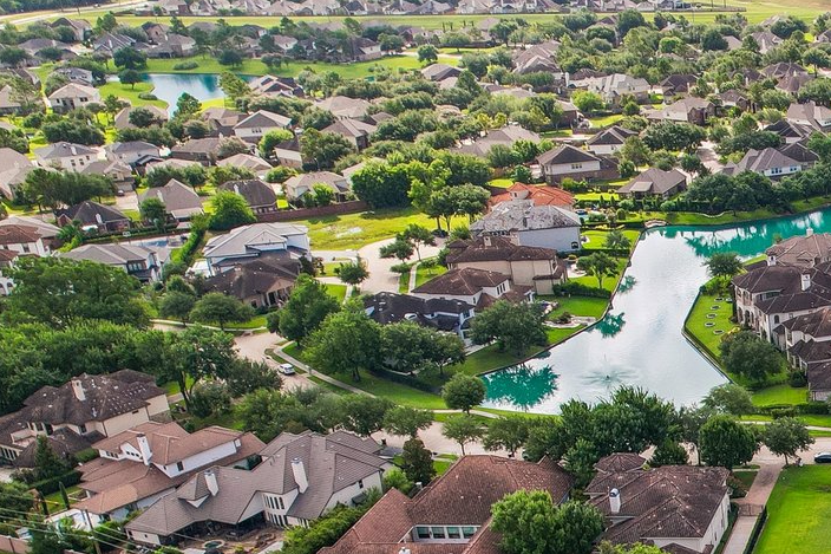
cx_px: 1054
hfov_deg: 26.9
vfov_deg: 20.3
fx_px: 1477
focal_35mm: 64
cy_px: 610
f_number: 2.8
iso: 130
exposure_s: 1/80
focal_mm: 8.4
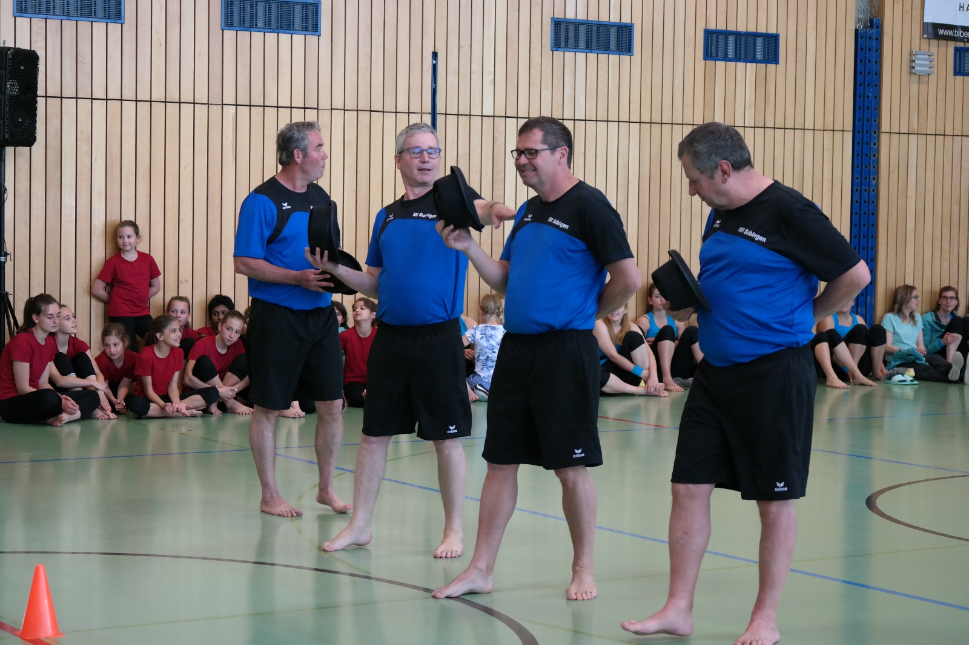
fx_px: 2072
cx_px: 484
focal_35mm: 77
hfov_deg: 26.3
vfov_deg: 17.7
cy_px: 322
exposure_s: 1/80
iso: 800
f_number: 4
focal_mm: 50
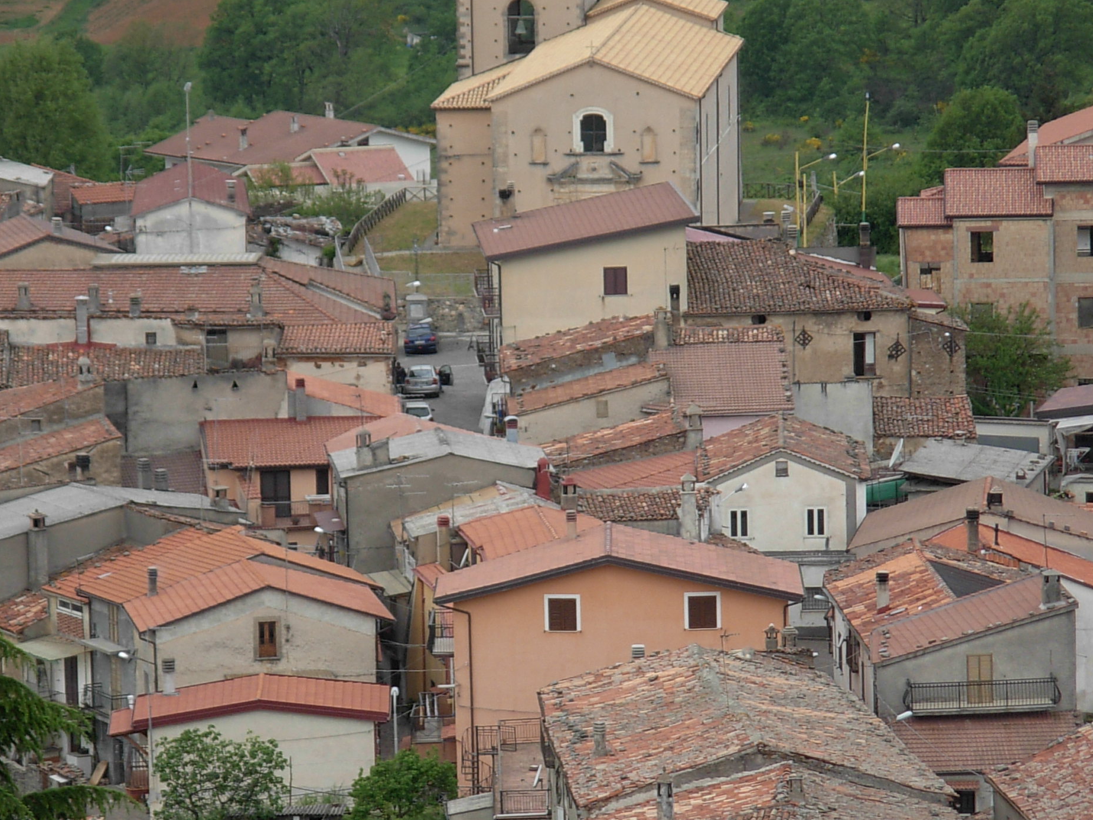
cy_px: 371
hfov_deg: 7.4
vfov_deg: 5.6
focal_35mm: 266
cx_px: 500
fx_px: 8401
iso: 79
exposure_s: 1/197
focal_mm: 31.4
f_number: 5
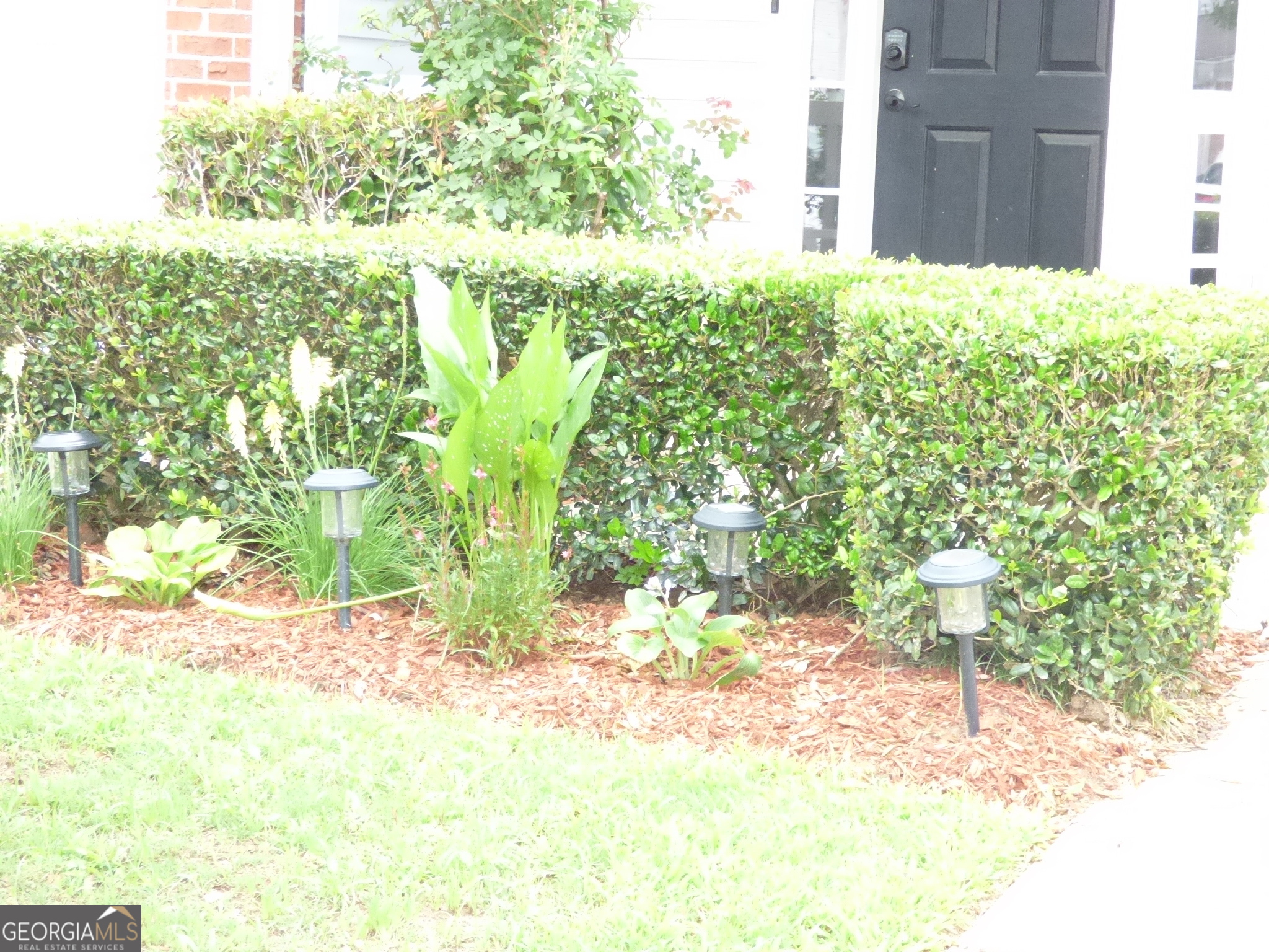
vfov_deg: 18.0
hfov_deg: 23.8
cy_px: 476
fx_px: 3006
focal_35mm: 82
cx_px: 634
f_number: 4.5
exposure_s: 1/400
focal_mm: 14.74
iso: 1600
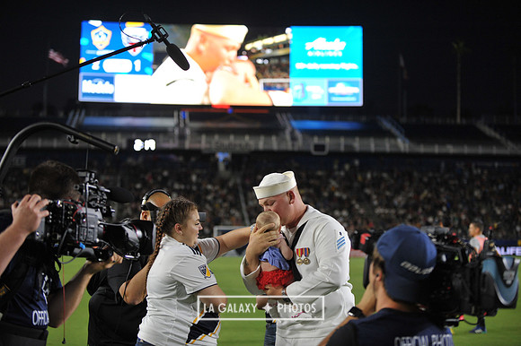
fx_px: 1012
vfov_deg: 19.4
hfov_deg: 28.9
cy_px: 173
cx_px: 260
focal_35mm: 70
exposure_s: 1/1000
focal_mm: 70
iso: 1250
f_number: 2.8
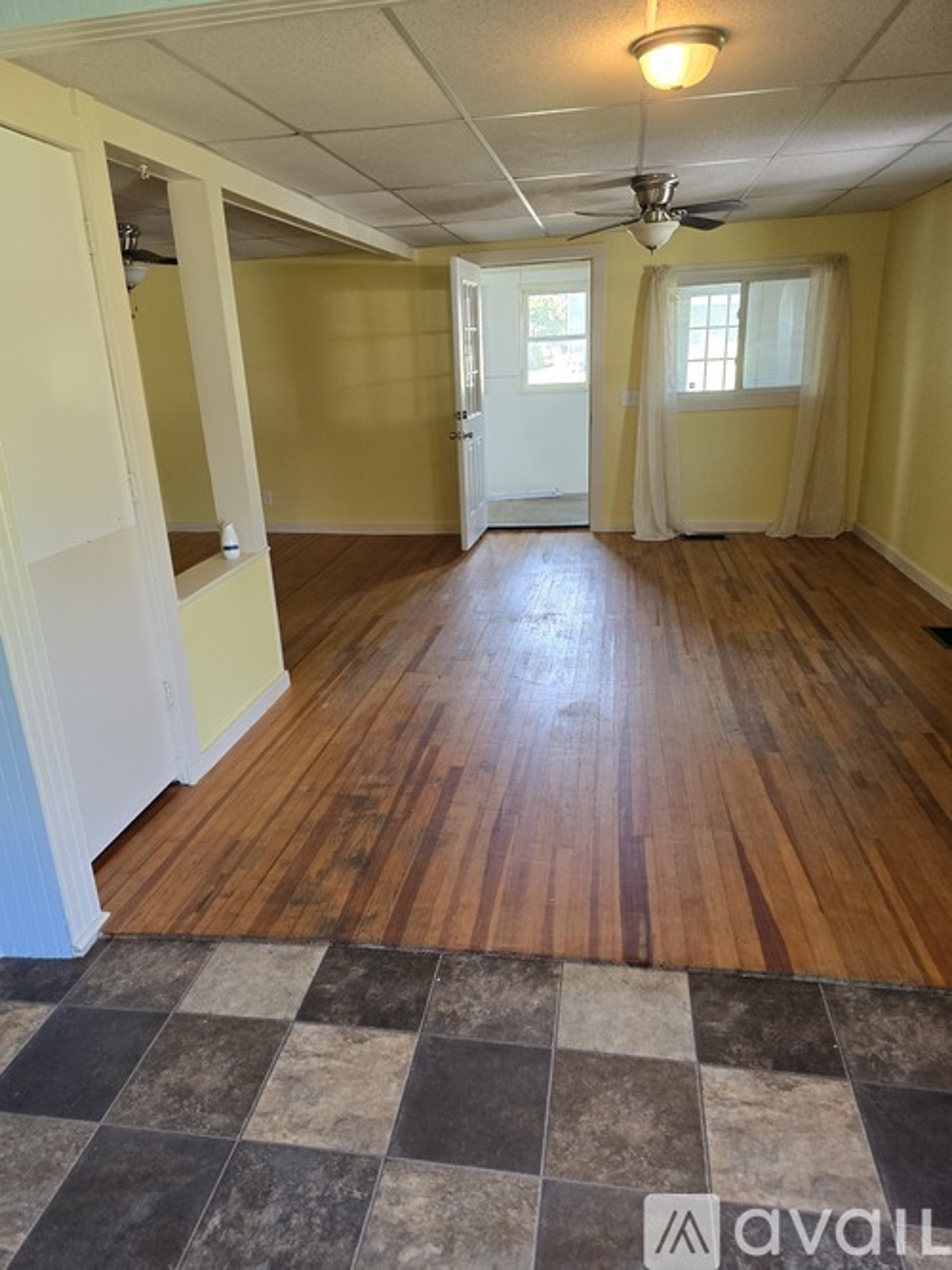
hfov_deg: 58.9
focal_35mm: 23
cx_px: 476
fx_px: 844
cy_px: 635
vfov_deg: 73.9
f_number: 1.7
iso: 320
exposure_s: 1/120
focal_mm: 6.3
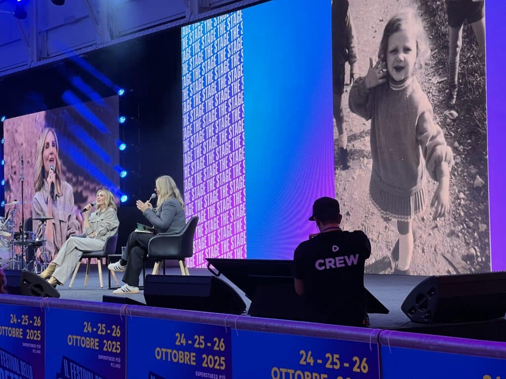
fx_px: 1126
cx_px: 253
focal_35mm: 77
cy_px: 190
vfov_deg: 19.1
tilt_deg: +2.9
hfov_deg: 25.3
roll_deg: +1.3
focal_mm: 9
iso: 160
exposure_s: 1/100
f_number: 2.8
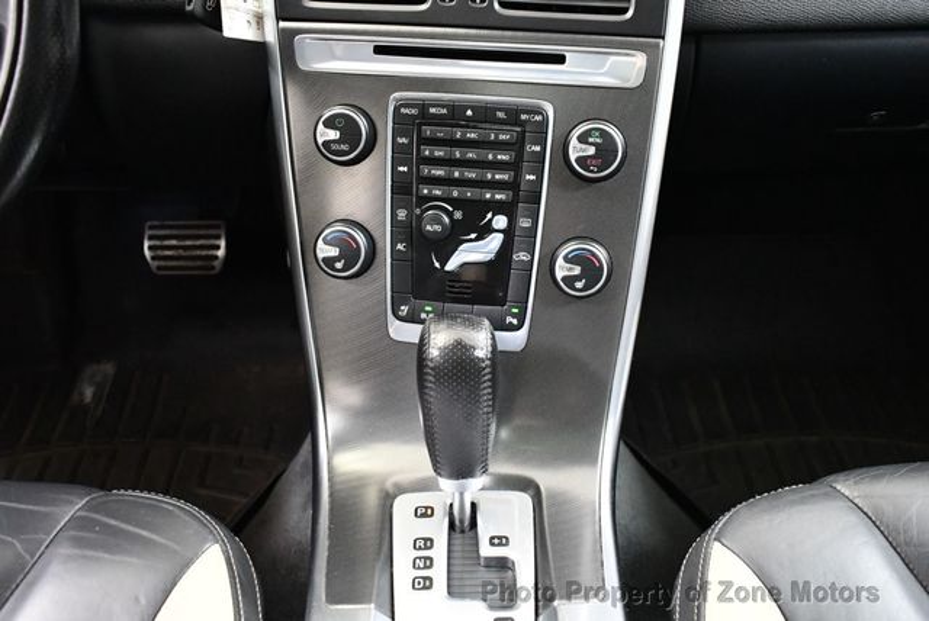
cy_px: 310
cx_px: 464
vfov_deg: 36.9
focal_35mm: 36
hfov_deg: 53.1
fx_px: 930
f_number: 3.5
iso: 5600
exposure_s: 1/60
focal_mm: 18
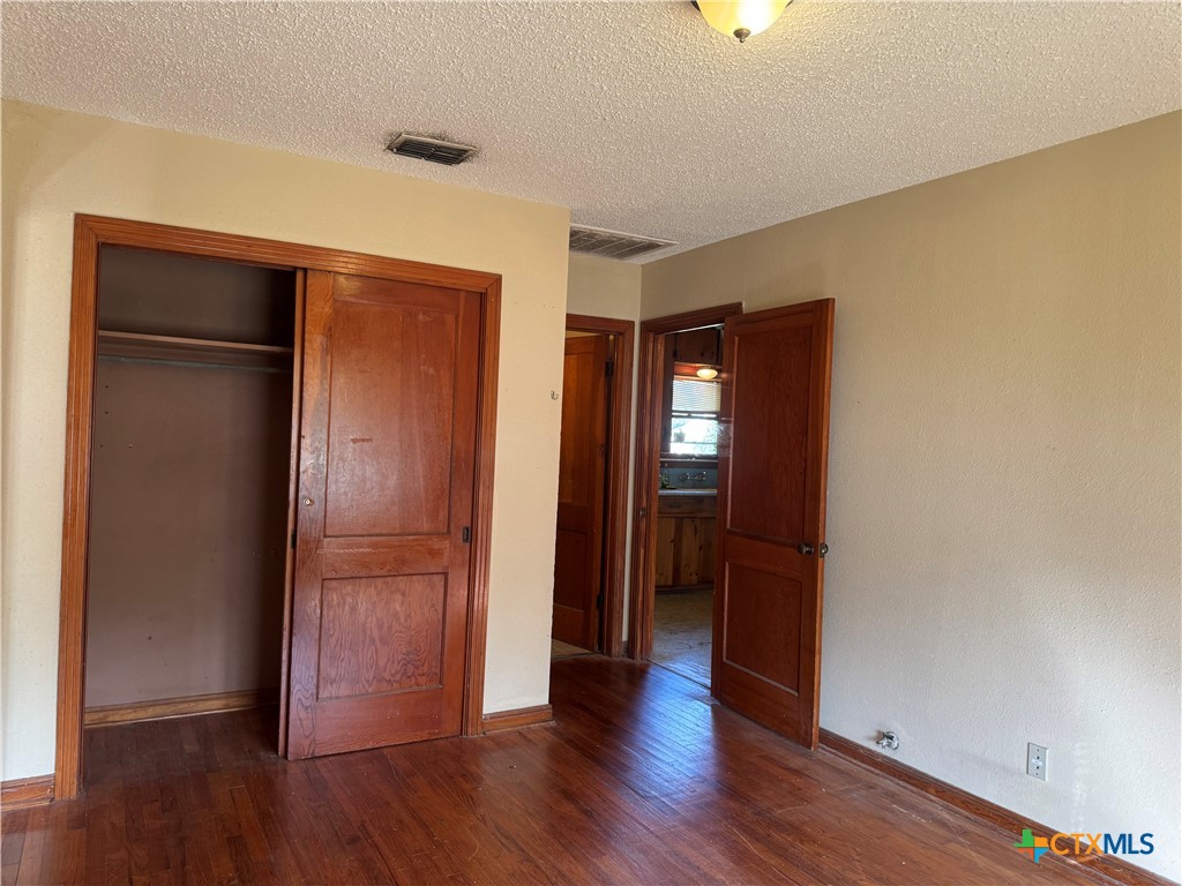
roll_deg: -2.8
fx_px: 820
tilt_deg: -0.3
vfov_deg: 56.8
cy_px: 443
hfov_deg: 71.6
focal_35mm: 24
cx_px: 591
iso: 200
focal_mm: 6.76
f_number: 1.78
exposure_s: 1/121
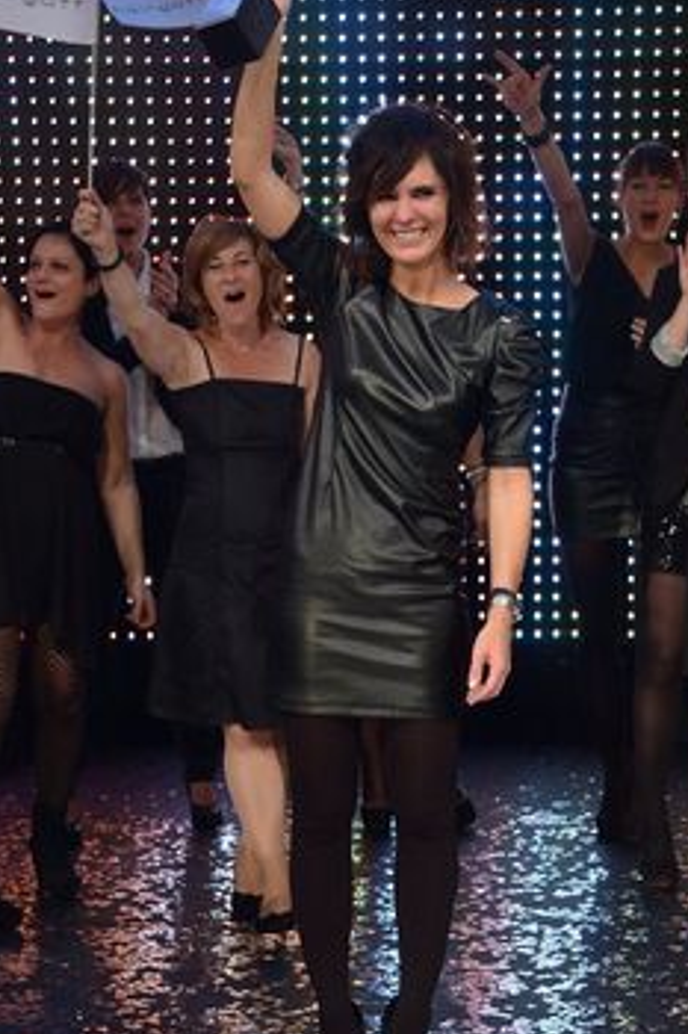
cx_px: 381
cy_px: 600
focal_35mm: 76
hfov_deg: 17.9
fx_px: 2181
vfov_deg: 26.6
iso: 1250
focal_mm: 52
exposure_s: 1/160
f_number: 4
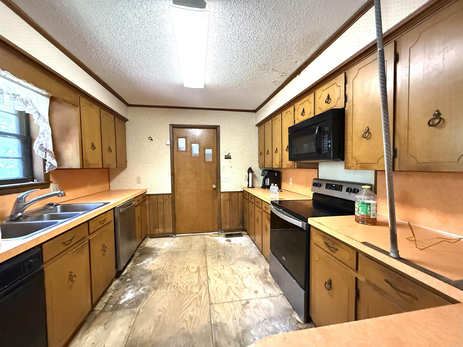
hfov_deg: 102.1
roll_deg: +1.2
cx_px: 232
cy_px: 174
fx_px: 187
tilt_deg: -1.8
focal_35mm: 14
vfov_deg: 85.7
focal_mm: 2.22
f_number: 2.2
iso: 1250
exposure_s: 1/60
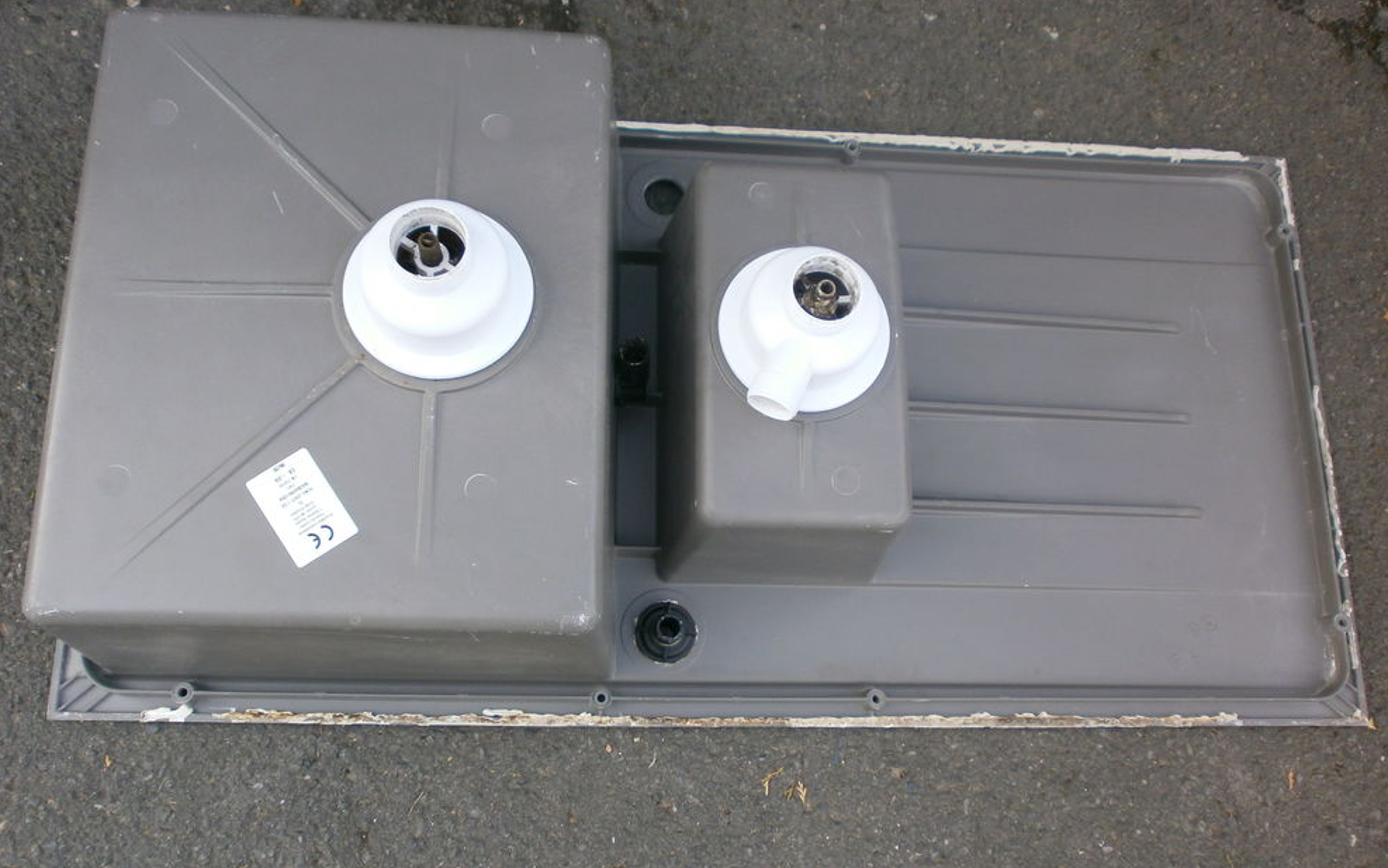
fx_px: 1097
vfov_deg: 43.1
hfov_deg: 64.6
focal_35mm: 29
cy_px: 485
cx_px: 699
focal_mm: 4.8
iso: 125
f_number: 2.9
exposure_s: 1/250
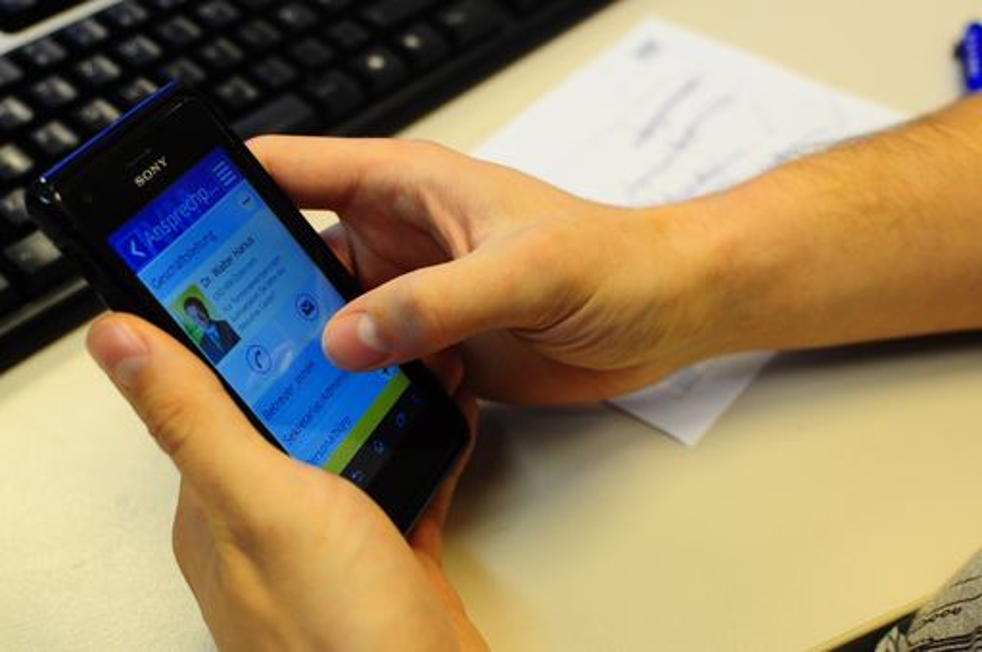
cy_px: 326
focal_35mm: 52
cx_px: 491
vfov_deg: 25.7
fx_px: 1430
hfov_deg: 37.9
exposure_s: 1/80
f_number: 3.5
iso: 640
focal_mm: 35
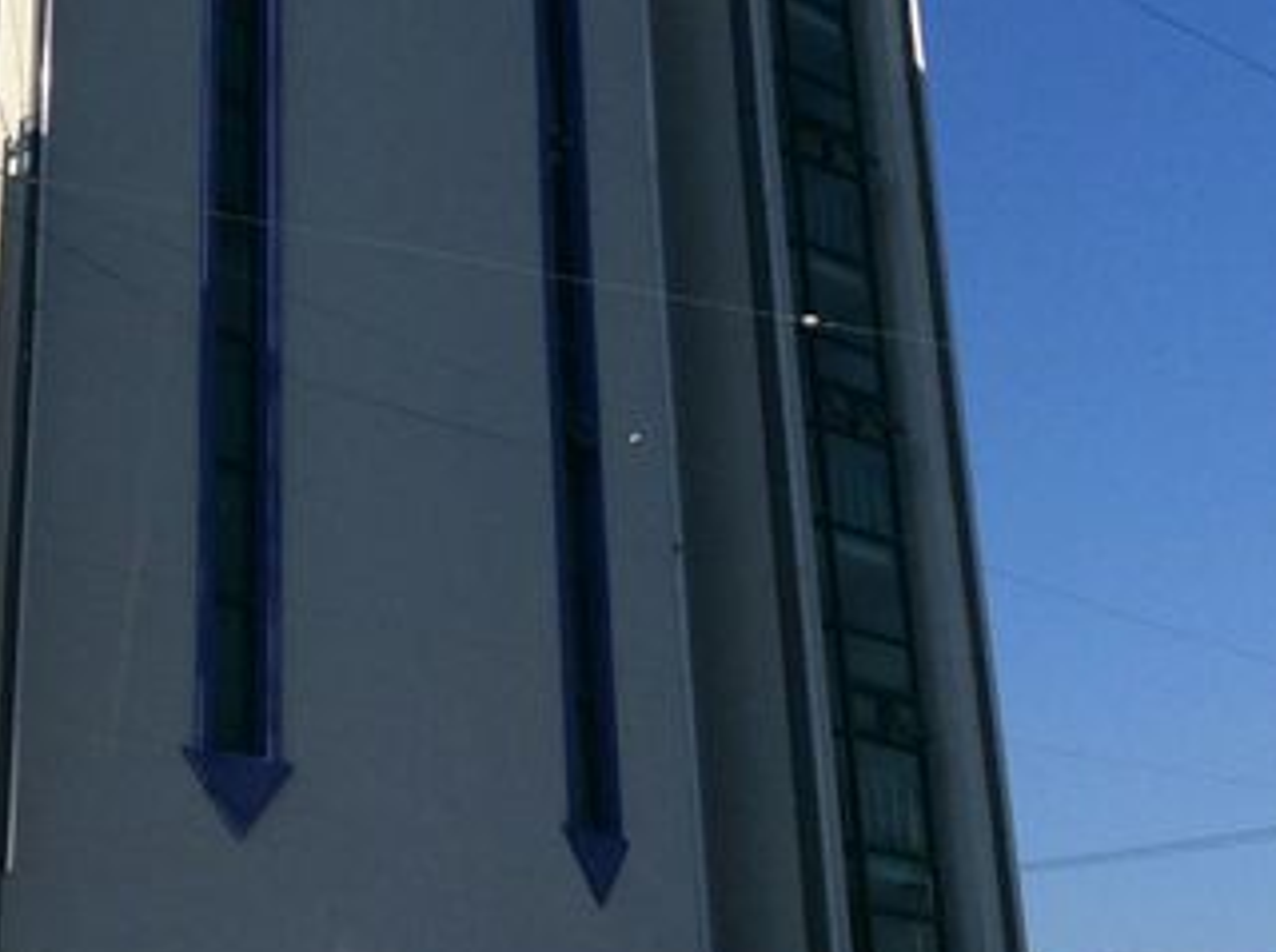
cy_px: 203
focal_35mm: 72
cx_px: 237
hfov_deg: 26.5
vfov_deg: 20.2
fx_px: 2650
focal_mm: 3.3
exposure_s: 1/2387
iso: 32
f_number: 2.4
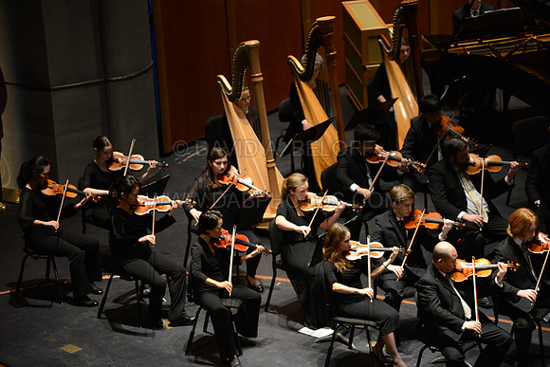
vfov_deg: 6.9
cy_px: 184
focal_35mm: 200
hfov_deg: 10.3
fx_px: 3056
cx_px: 275
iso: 3200
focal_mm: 200
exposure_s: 1/250
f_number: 2.8
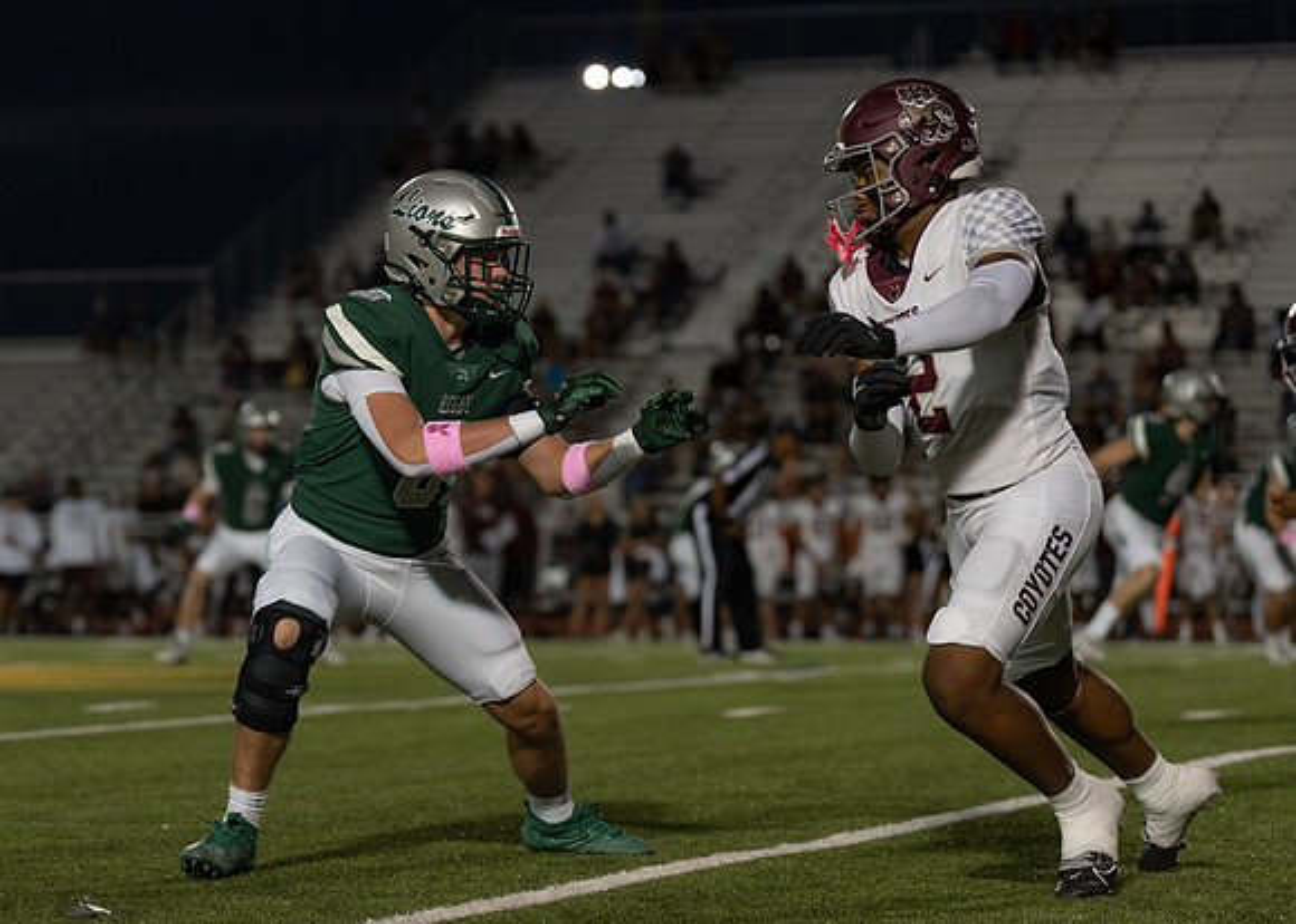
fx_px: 5227
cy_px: 503
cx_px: 428
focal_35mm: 142
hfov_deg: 14.1
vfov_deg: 10.1
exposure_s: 1/1000
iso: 1000
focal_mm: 108
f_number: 2.8
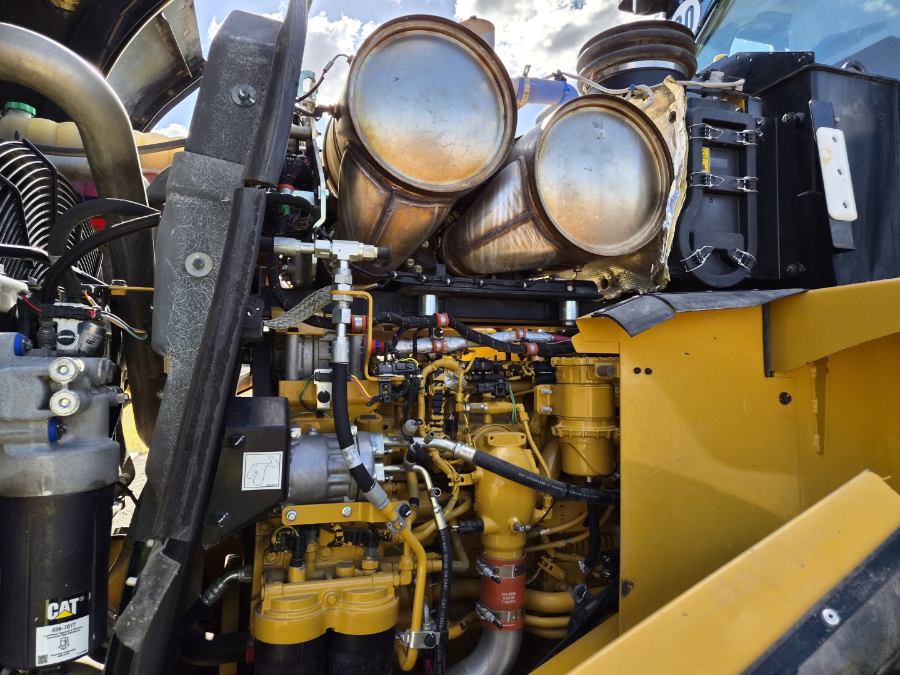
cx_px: 450
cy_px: 338
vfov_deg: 58.9
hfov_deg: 73.9
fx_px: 598
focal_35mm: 23
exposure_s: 1/2600
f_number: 1.8
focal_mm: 5.4
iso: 80
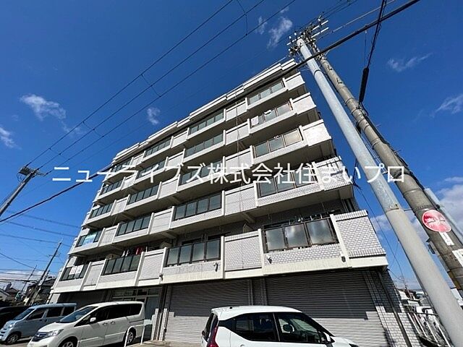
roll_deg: +0.5
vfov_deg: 89.9
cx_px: 232
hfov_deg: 106.2
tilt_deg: +38.2
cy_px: 174
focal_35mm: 13
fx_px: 174
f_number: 1.8
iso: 40
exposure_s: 1/3125
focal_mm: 1.57
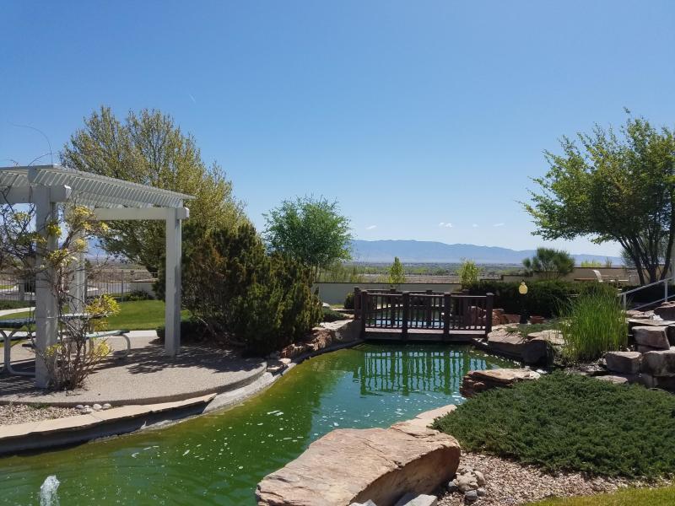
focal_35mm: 27
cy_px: 253
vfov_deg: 51.4
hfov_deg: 65.3
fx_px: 526
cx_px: 338
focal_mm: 4.25
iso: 50
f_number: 1.7
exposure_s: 1/3432
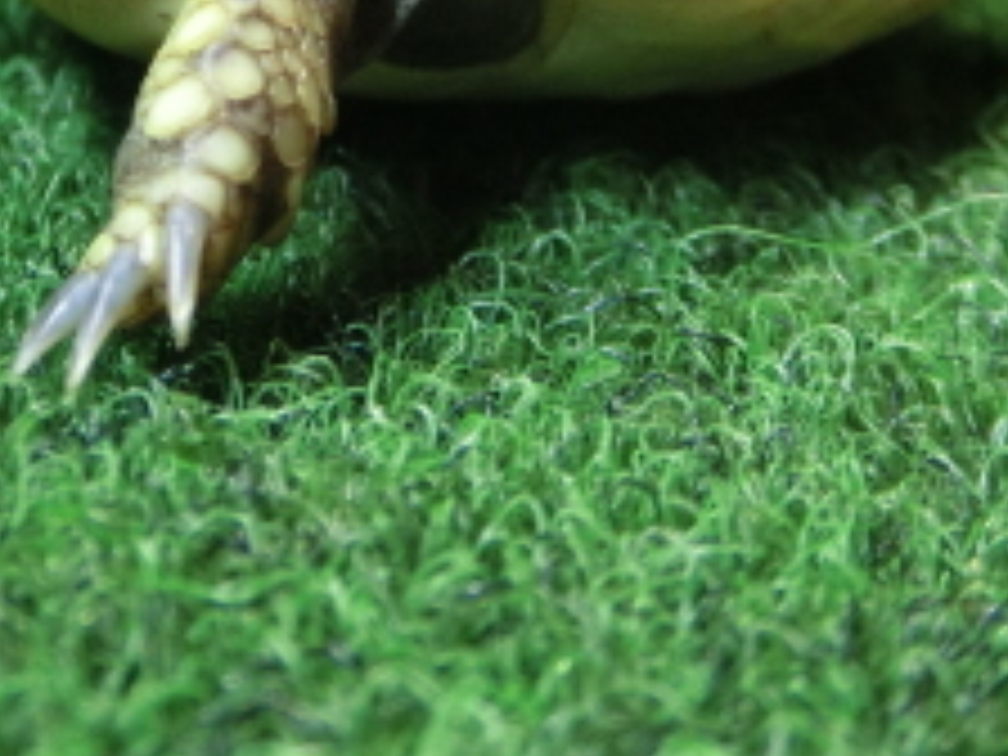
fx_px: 2330
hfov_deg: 24.3
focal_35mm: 80
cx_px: 369
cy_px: -292
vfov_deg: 17.1
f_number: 3
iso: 400
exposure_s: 1/60
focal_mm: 5
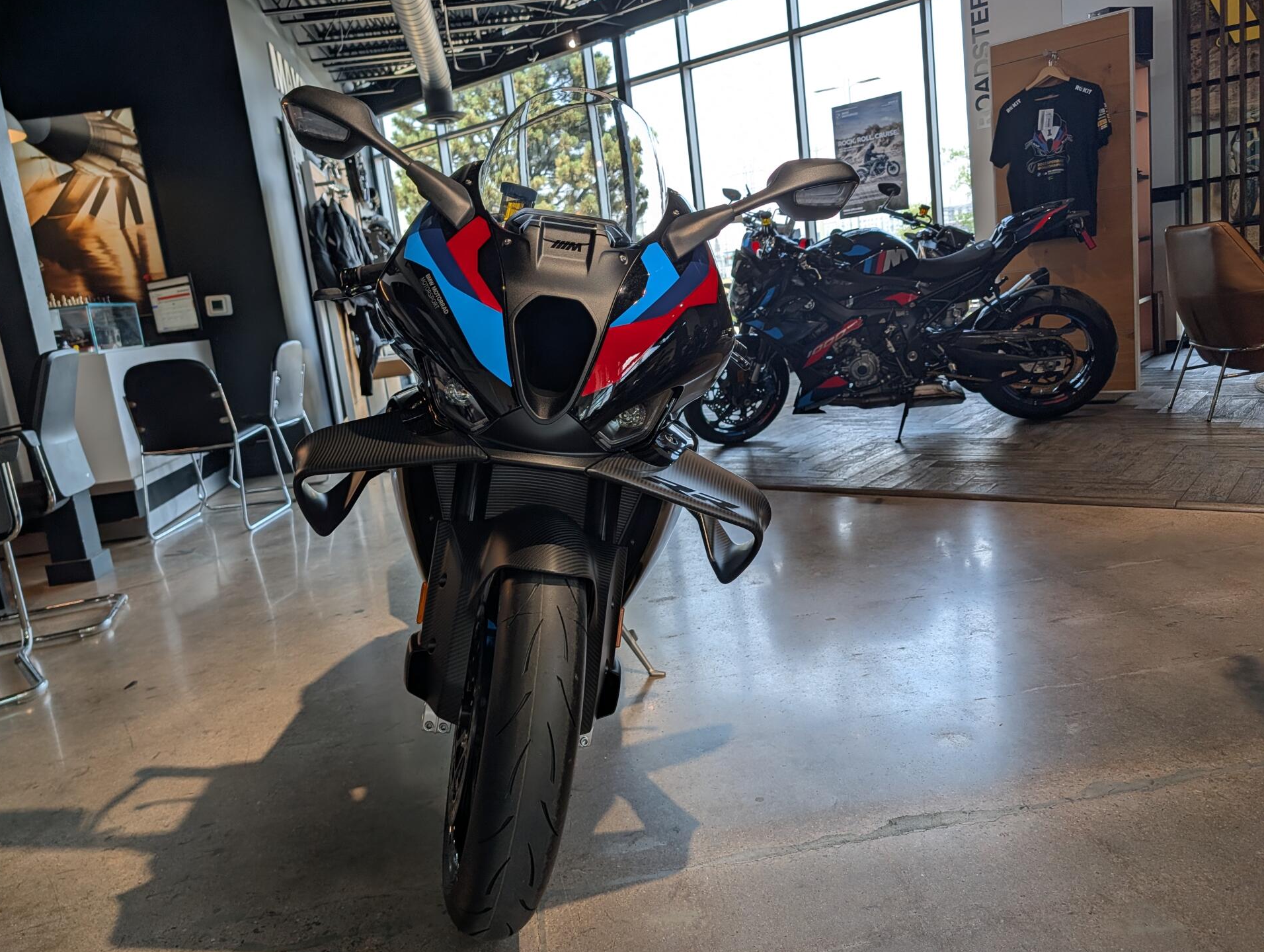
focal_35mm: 25
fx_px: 914
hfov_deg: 69.3
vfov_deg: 55.0
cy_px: 492
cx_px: 608
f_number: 1.68
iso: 19
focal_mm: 6.9
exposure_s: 1/120
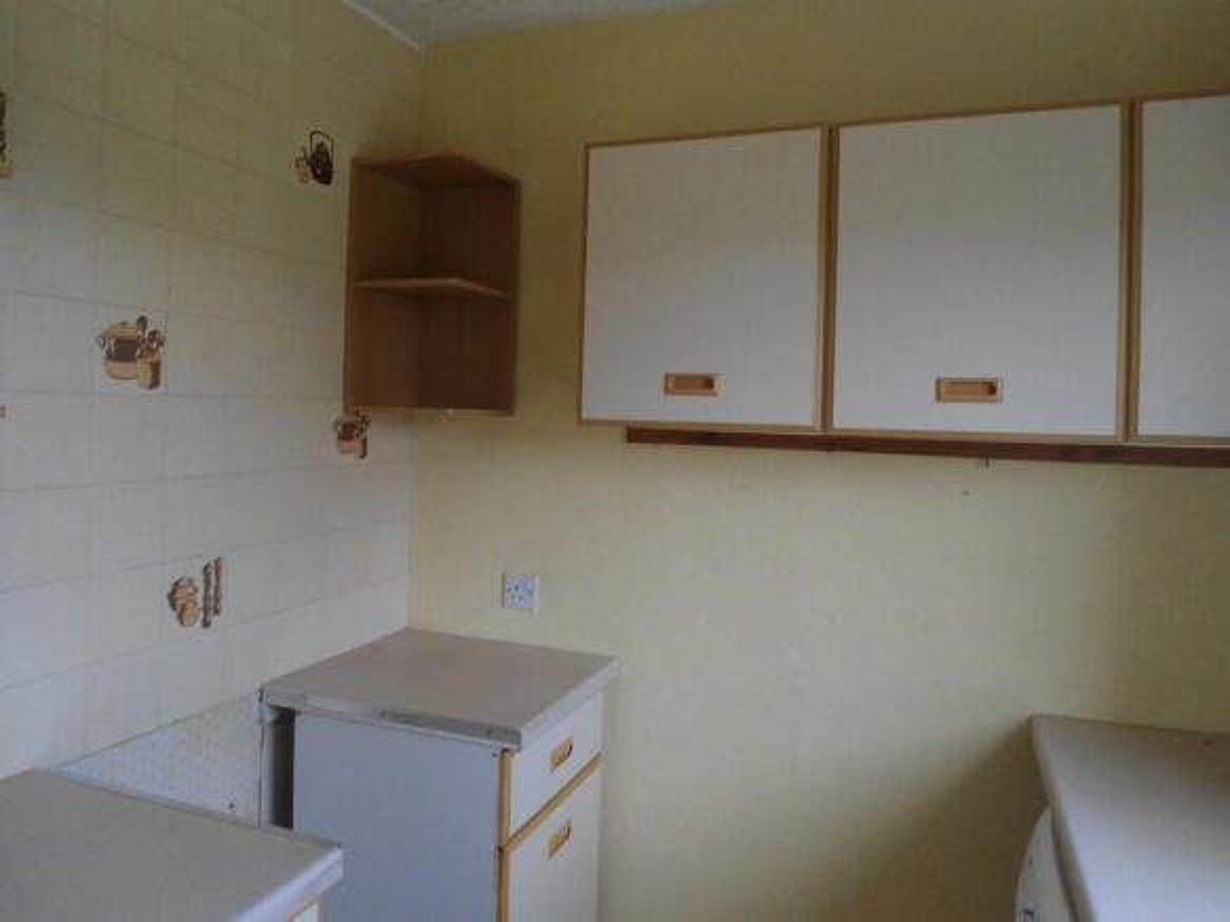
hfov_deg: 67.3
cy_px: 461
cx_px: 615
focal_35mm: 26
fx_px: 924
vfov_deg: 53.0
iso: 100
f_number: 2.8
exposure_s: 1/30
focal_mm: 4.7
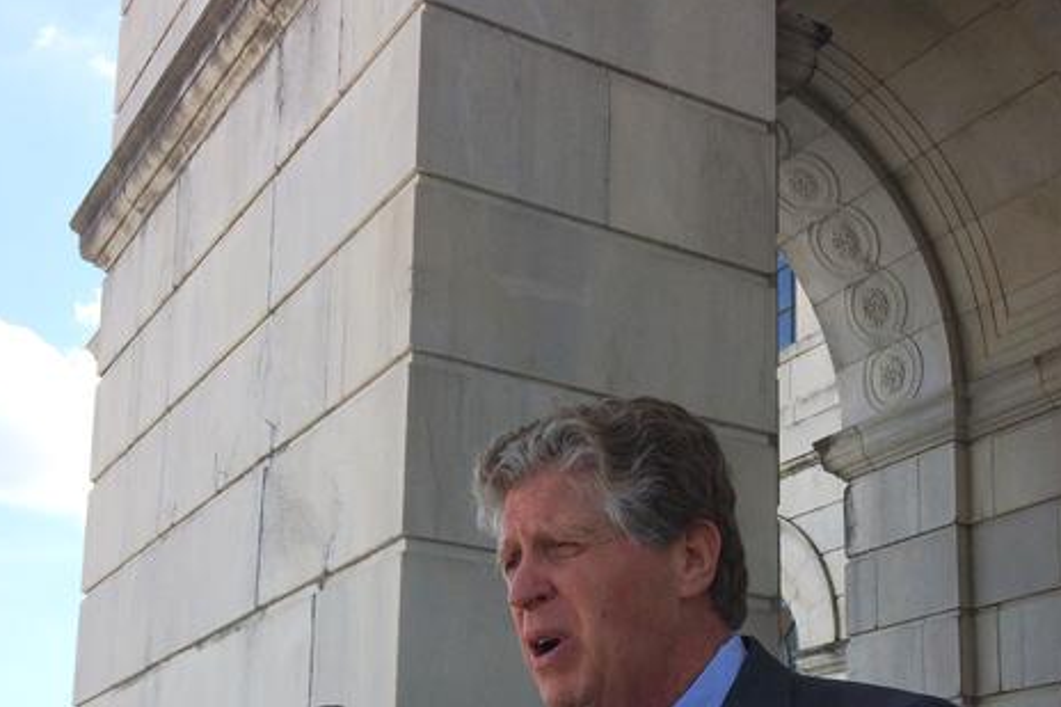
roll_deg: -0.6
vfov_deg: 25.0
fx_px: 1532
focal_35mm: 52
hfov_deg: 38.2
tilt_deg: +10.9
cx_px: 521
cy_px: 664
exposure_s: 1/1786
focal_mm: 4.15
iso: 32
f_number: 2.2
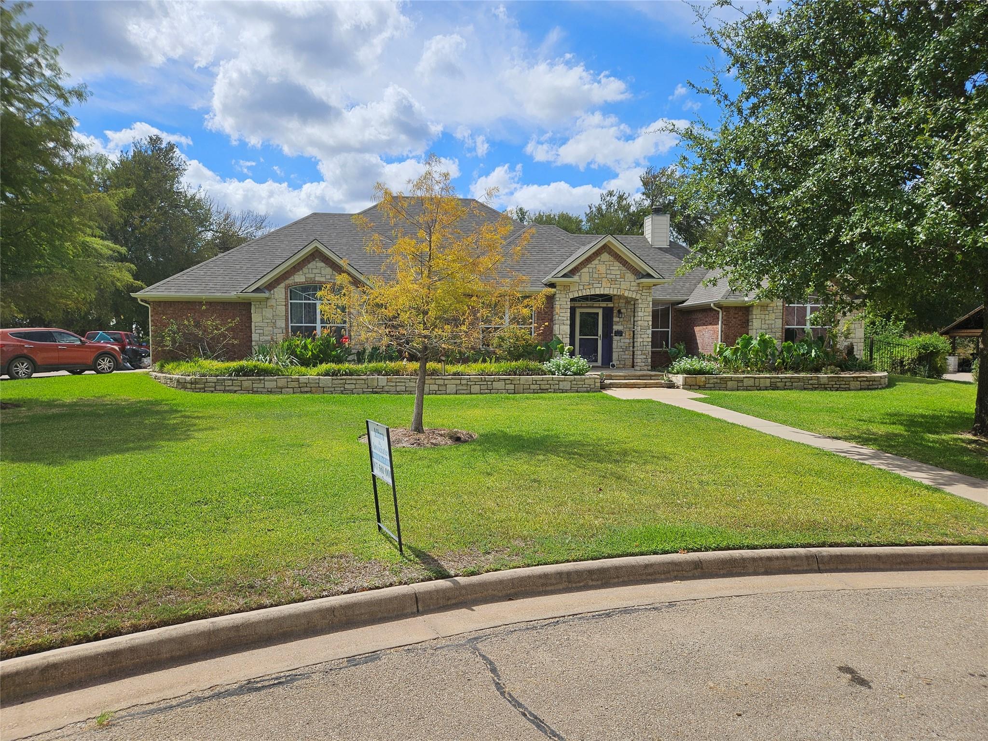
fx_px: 656
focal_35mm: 23
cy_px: 370
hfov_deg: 73.9
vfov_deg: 58.9
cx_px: 494
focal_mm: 5.4
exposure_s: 1/3618
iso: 25
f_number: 1.8
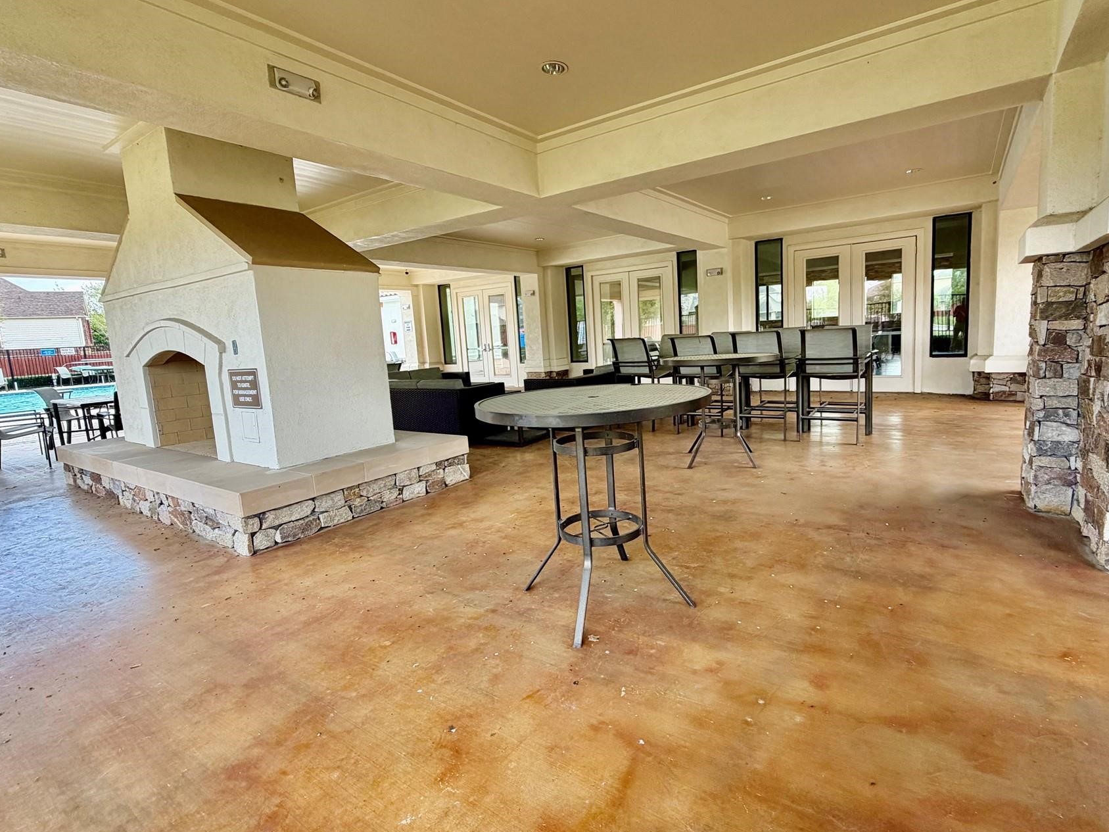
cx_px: 605
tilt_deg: -7.0
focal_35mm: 17
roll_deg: +3.5
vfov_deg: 74.7
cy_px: 399
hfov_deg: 90.8
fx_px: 545
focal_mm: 2.22
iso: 64
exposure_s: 1/121
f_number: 2.2
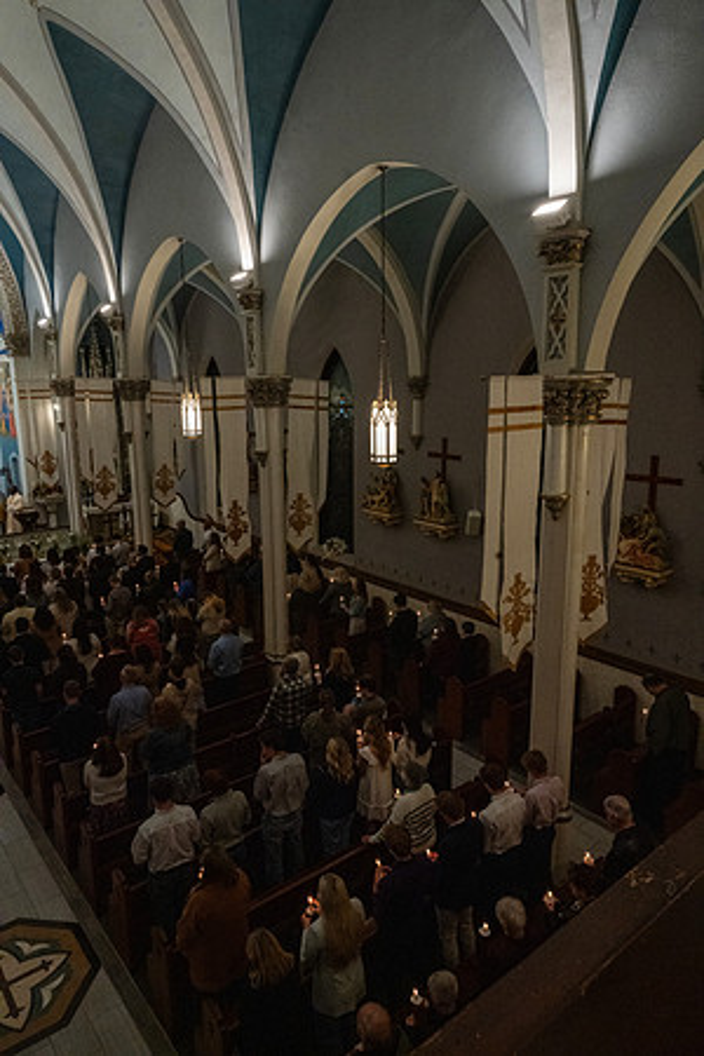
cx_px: 352
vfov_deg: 73.7
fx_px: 704
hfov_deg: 53.1
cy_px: 528
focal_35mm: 24
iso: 5000
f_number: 13
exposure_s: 1/60
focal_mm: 24
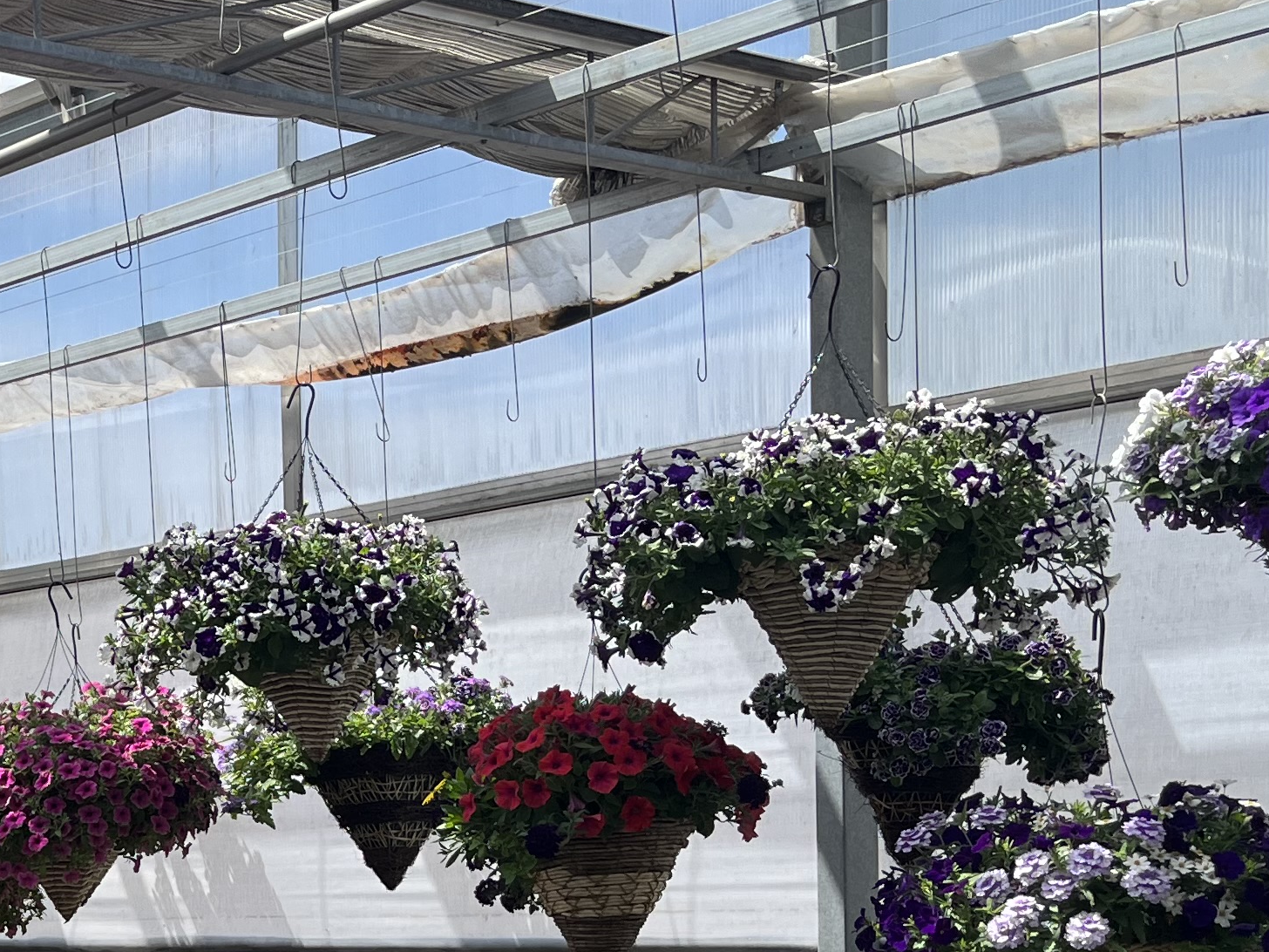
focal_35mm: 72
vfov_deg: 19.5
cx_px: -117
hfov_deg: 25.2
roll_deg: +2.5
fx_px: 2639
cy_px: 1071
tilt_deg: -4.0
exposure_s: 1/1890
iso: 50
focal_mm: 5.1
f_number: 1.6
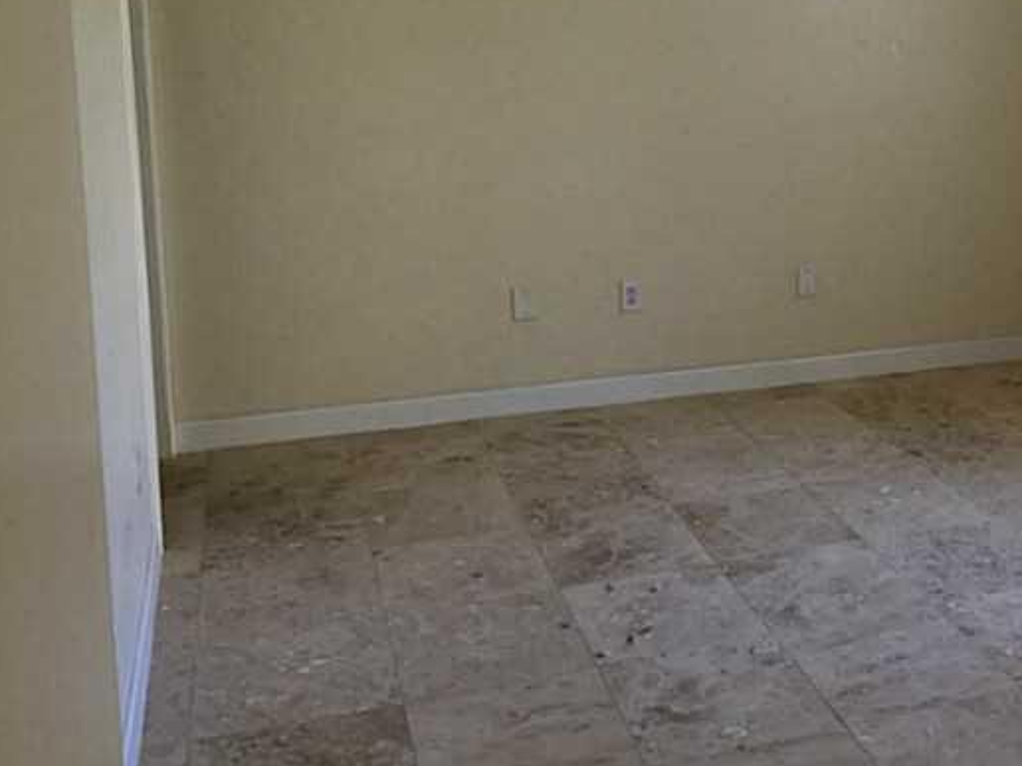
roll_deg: -1.1
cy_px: 190
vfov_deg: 31.6
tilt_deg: -7.0
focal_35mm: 45
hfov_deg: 40.7
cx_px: 784
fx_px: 1329
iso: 40
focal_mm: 4.15
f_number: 2.2
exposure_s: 1/30
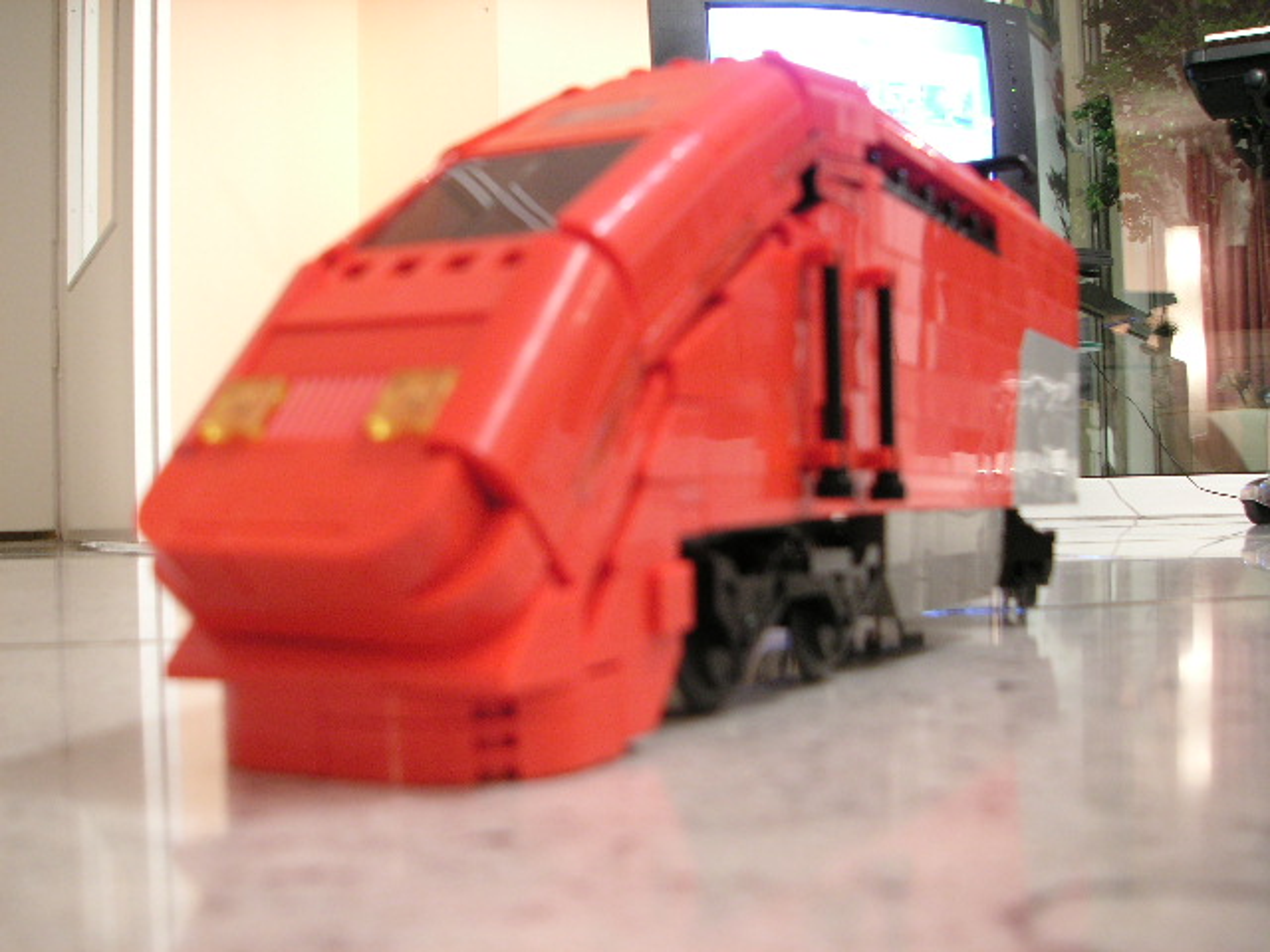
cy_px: 476
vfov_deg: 37.7
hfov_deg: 49.0
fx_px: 1394
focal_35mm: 38
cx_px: 635
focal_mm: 6.3
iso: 100
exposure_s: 1.5
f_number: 3.3
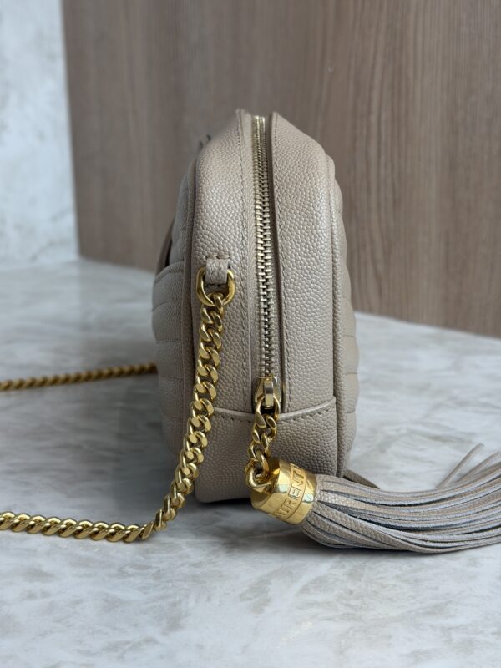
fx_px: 926
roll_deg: +0.1
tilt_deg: -14.9
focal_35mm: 48
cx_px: 250
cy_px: 334
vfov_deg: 39.7
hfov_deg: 30.3
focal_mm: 6.76
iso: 64
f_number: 1.78
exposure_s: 1/120
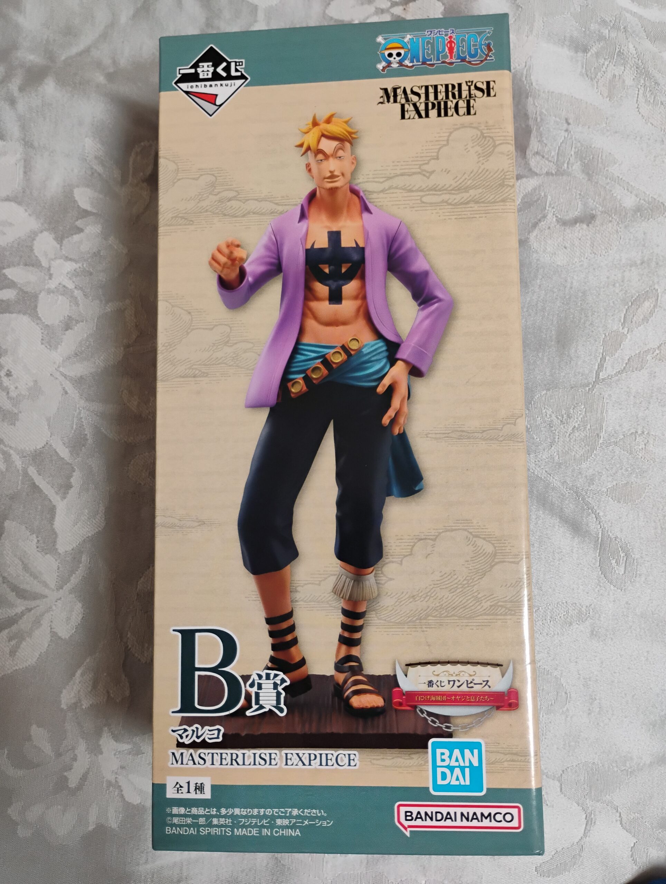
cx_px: 333
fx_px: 716
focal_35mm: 28
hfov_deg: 49.9
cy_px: 442
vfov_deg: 63.4
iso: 1100
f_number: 1.8
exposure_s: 1/40
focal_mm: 4.26
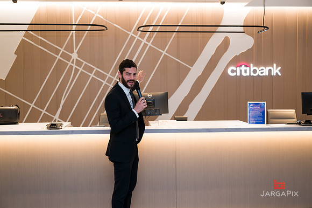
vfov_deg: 28.2
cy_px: 104
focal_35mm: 48
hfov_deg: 41.3
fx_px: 414
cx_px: 156
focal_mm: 47
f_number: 3.5
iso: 640
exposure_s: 1/200
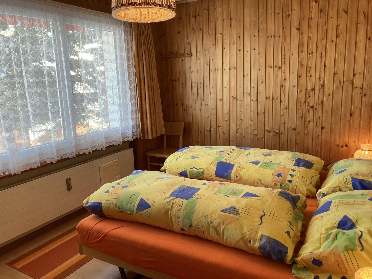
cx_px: 186
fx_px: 301
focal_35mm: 28
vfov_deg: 49.7
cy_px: 140
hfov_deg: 63.4
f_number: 1.8
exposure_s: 1/50
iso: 40
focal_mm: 3.99
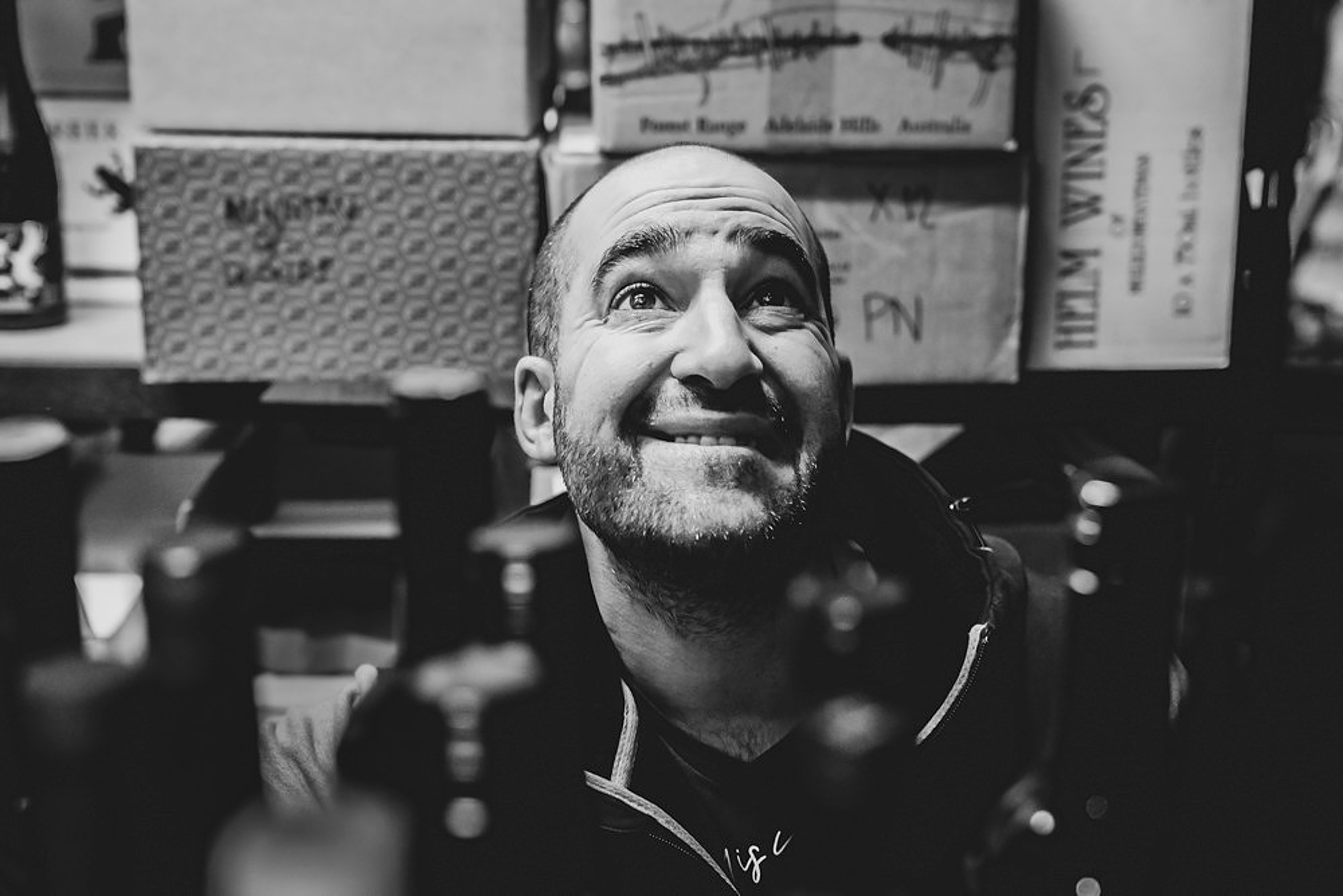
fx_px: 1865
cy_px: 448
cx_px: 672
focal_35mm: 50
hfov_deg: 39.6
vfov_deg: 27.0
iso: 3200
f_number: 3.5
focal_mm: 50
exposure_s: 1/100
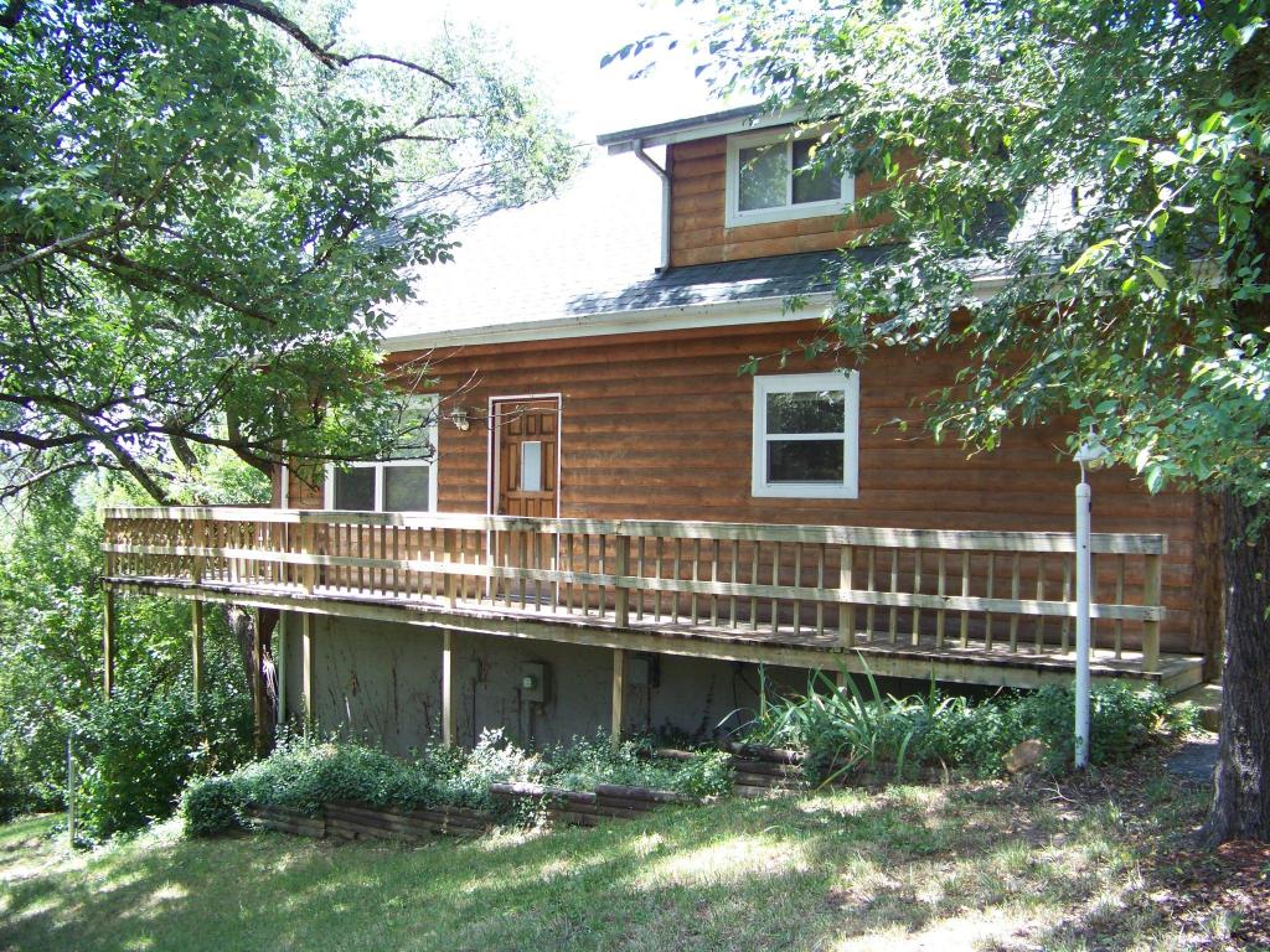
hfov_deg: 51.4
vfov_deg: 39.7
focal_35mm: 36
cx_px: 635
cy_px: 476
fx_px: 1321
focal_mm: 5.85
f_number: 2.8
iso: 68
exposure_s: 1/100
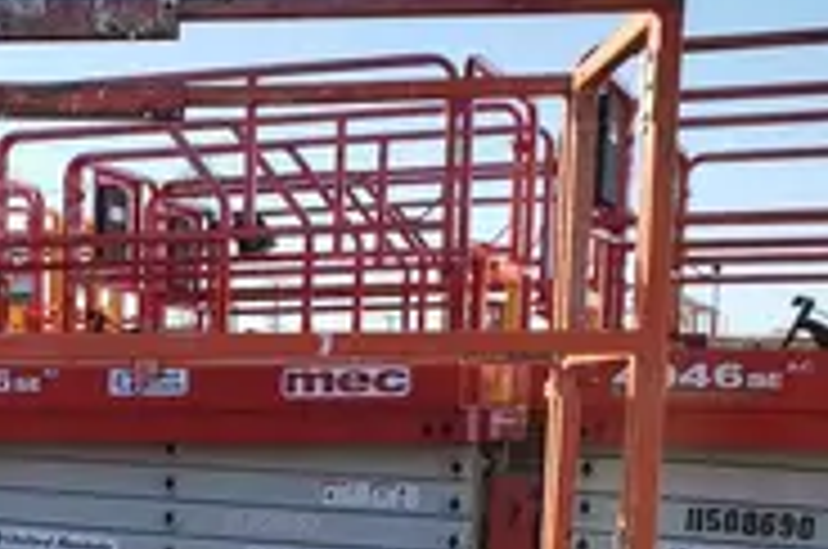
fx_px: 1860
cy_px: 740
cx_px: 36
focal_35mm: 81
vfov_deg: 15.8
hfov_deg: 24.2
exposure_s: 1/632
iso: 50
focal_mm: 4.3
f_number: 2.4
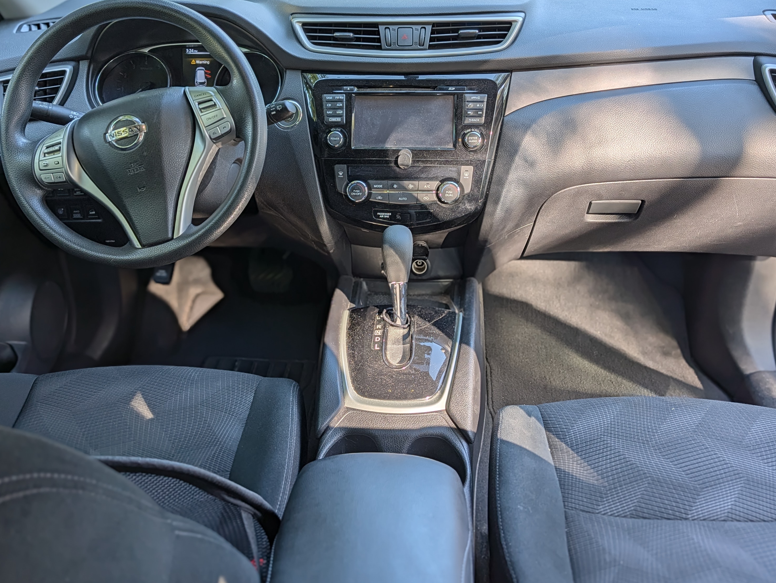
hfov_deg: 55.3
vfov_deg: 42.6
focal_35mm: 33
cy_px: 210
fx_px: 740
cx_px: 376
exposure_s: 1/110
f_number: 1.68
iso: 21
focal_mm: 6.9
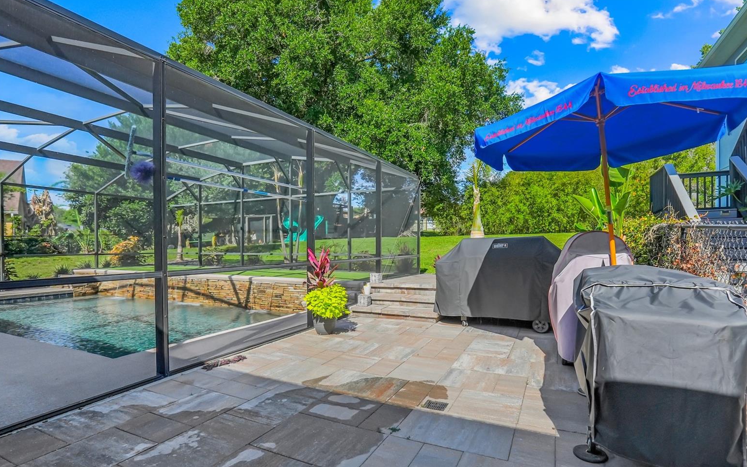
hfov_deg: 91.1
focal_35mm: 18
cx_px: 384
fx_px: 366
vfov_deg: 64.9
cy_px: 252
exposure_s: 1/80
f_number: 9
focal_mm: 11.5
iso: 250
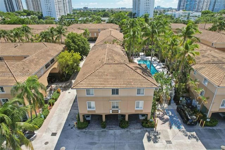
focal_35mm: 22
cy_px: 75
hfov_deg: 78.6
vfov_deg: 57.2
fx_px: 137
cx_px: 112
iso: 100
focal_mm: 8.4
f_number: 2.8
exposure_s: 1/1500
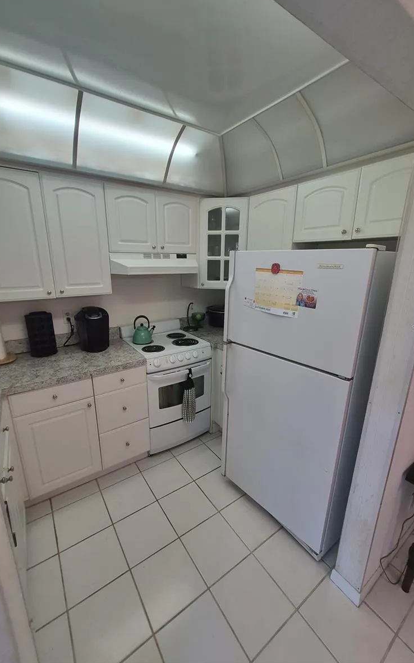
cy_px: 328
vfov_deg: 105.3
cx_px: 199
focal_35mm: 14
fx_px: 253
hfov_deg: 78.6
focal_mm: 1.74
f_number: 2.2
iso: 80
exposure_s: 1/60
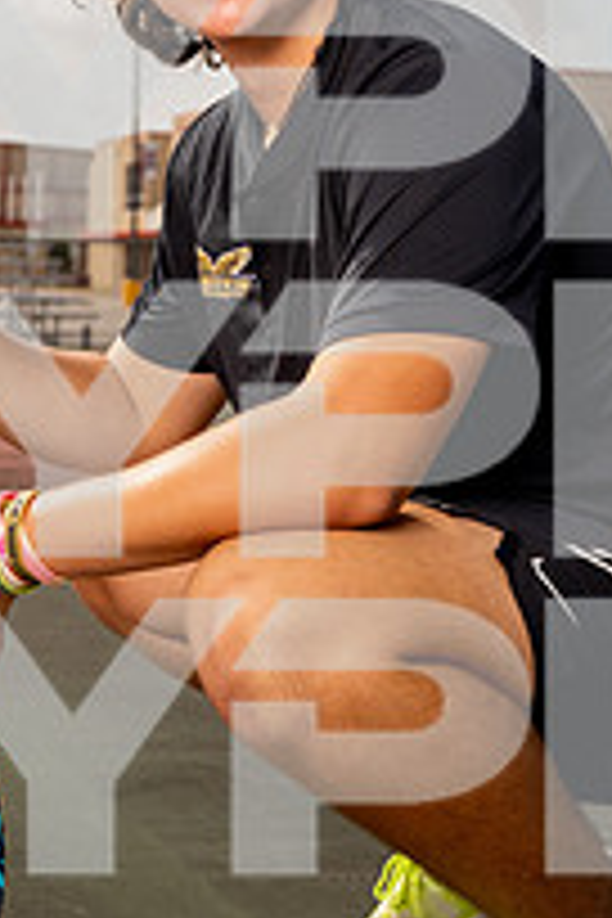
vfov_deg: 21.0
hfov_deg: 14.1
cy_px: 423
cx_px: 189
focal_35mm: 97
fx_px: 2473
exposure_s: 1/250
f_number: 6.3
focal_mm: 44
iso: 50
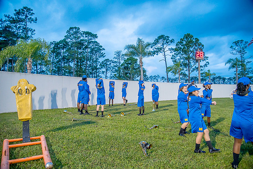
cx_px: 126
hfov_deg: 73.8
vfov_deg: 53.1
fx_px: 169
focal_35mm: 24
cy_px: 84
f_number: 4
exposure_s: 1/250
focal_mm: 24
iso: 1250
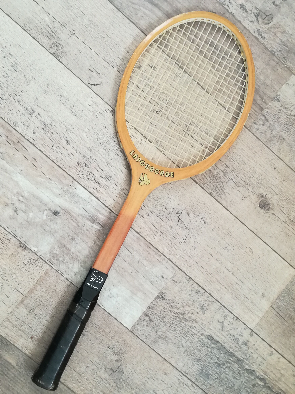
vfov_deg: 51.4
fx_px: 409
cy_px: 197
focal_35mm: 36
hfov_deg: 39.7
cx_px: 148
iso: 200
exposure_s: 1/33.3
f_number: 2.2
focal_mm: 3.83
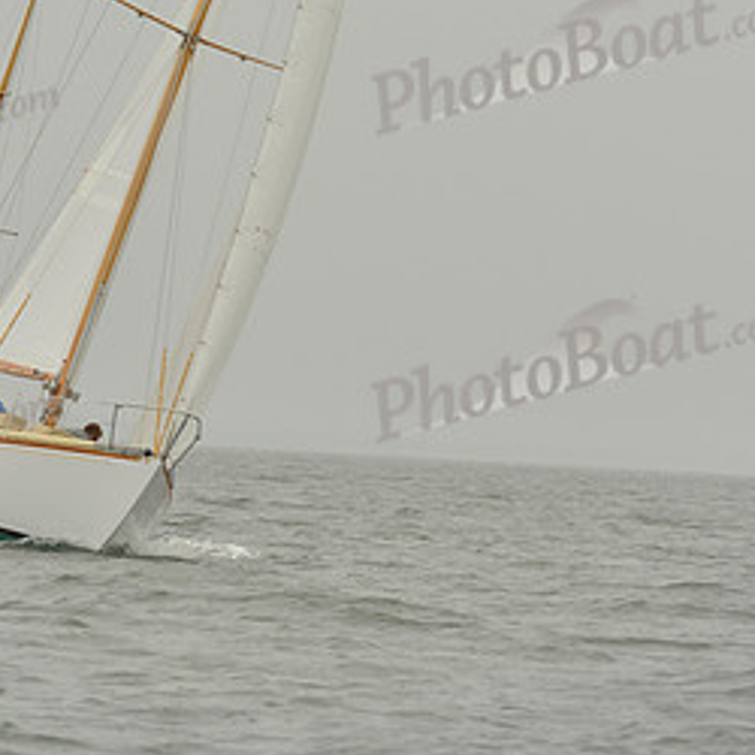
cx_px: 216
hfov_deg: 4.4
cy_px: -57
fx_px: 9747
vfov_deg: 4.4
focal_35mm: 395
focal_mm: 200
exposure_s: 1/640
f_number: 5.6
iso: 400
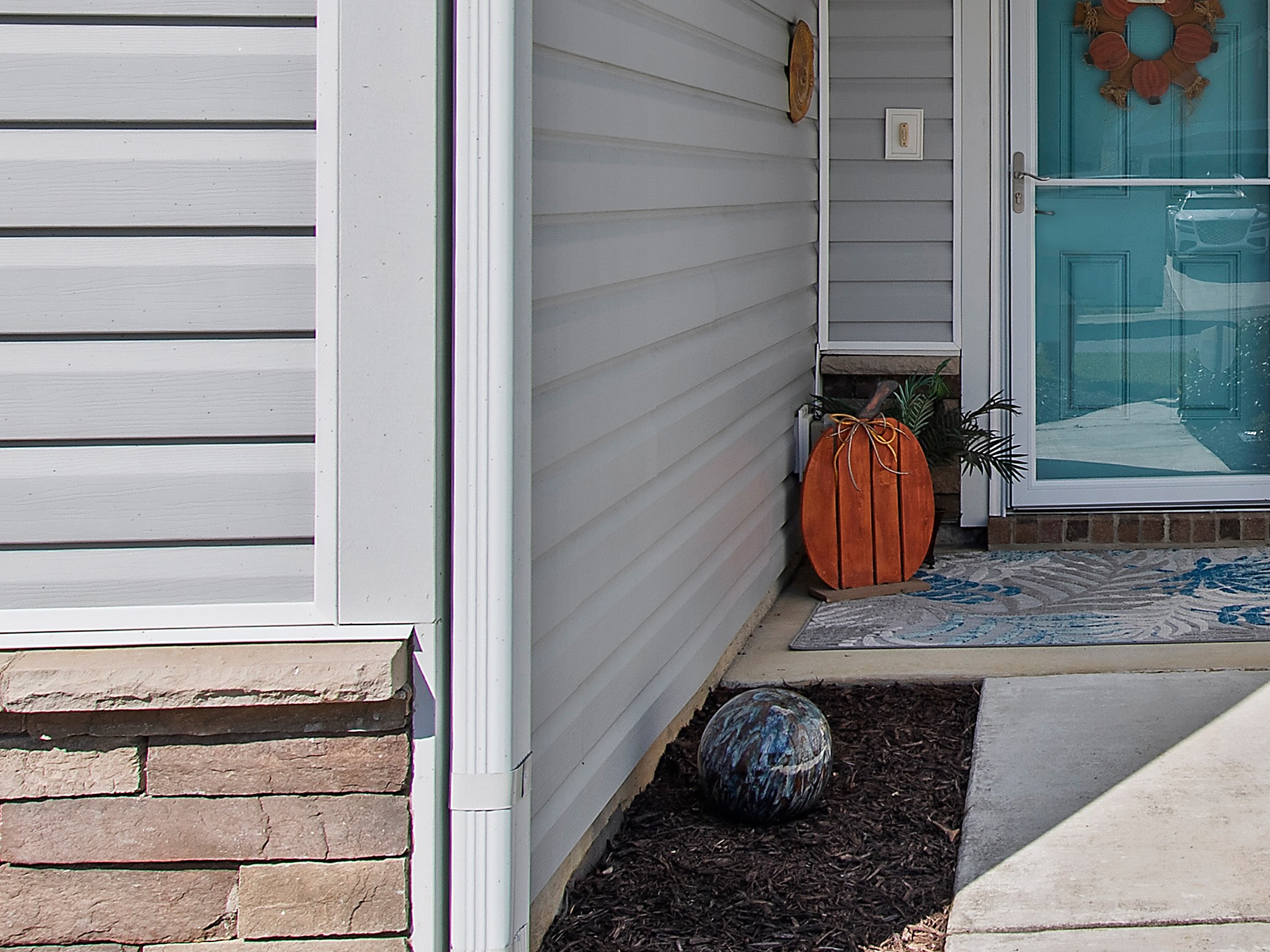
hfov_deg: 32.9
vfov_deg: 26.9
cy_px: 157
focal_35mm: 53
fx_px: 1944
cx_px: 1298
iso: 100
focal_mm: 13
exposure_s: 1/250
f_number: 8
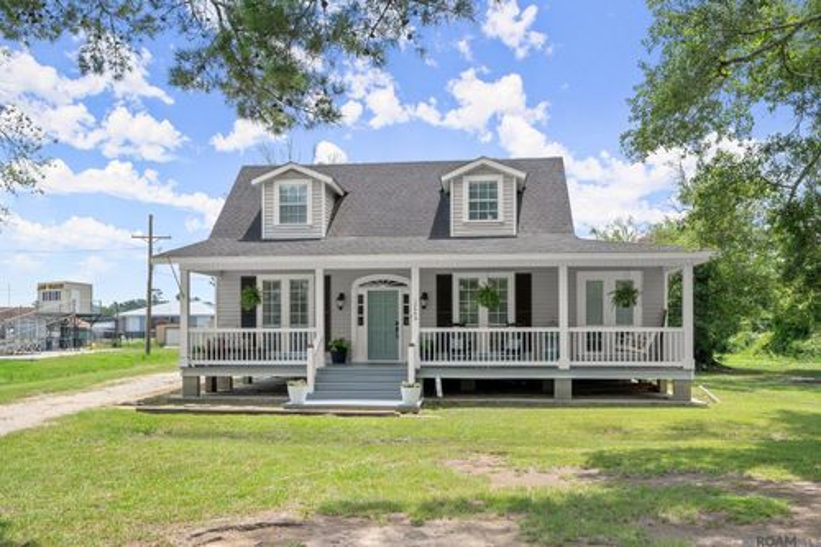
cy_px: 274
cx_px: 410
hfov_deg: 61.9
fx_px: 684
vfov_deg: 43.6
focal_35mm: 30
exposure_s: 1/200
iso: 250
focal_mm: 30
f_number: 10
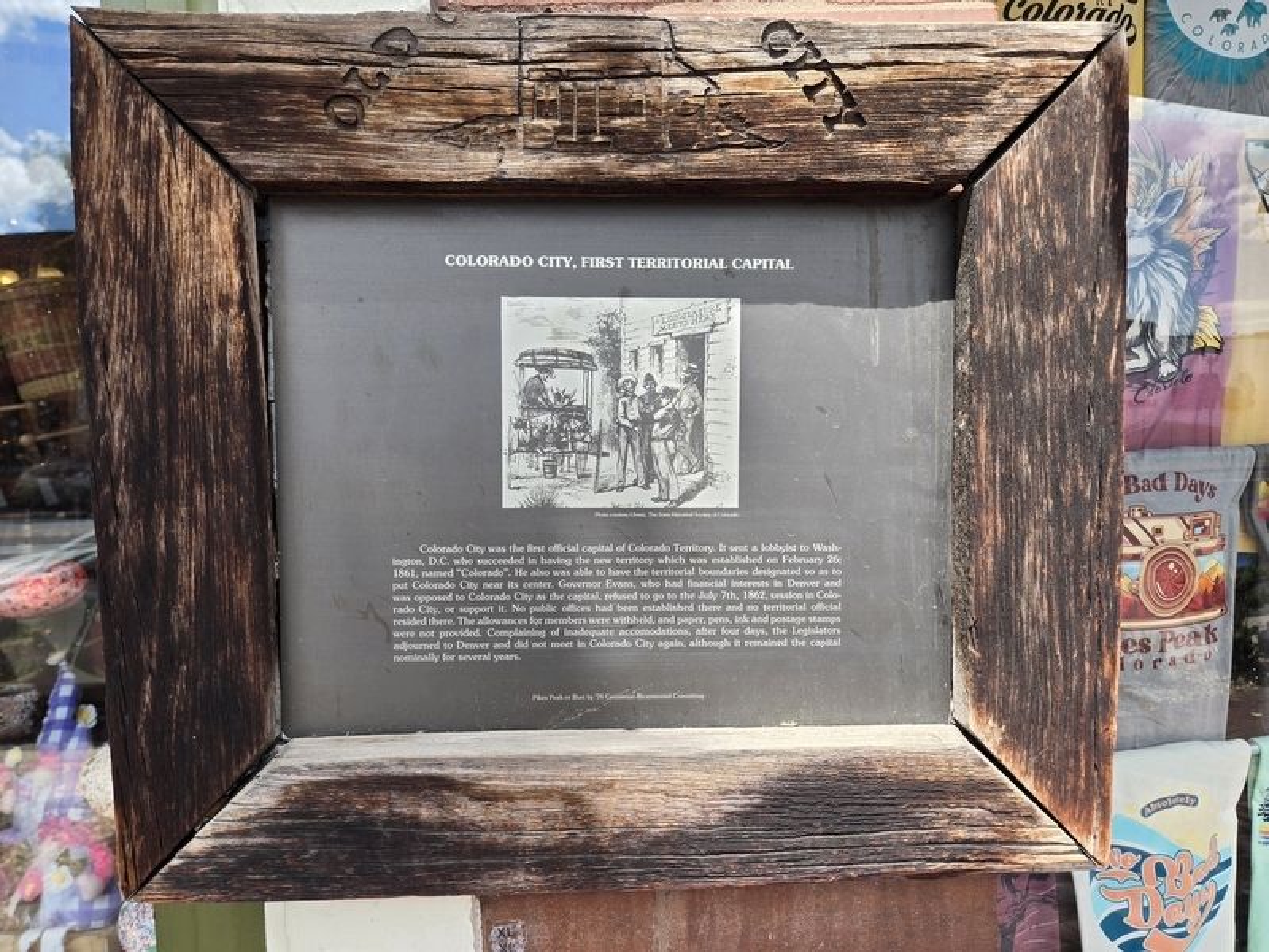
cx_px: 634
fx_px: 844
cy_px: 476
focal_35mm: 23
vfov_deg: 58.9
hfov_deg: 73.9
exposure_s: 1/286
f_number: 1.8
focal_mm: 5.4
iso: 25
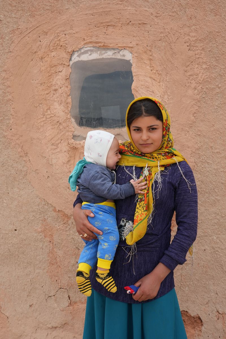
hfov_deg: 32.6
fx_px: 386
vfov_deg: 47.4
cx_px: 113
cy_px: 170
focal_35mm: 41
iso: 200
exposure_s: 1/200
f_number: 11
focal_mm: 41
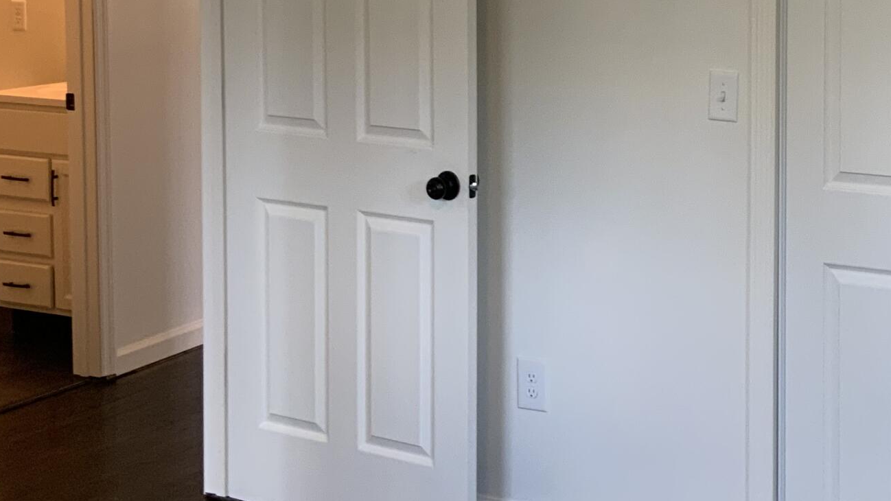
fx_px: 1725
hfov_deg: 28.4
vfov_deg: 16.2
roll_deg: -0.1
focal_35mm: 73
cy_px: 1
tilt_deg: -6.2
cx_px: 714
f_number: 1.8
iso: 64
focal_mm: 3
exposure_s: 1/60
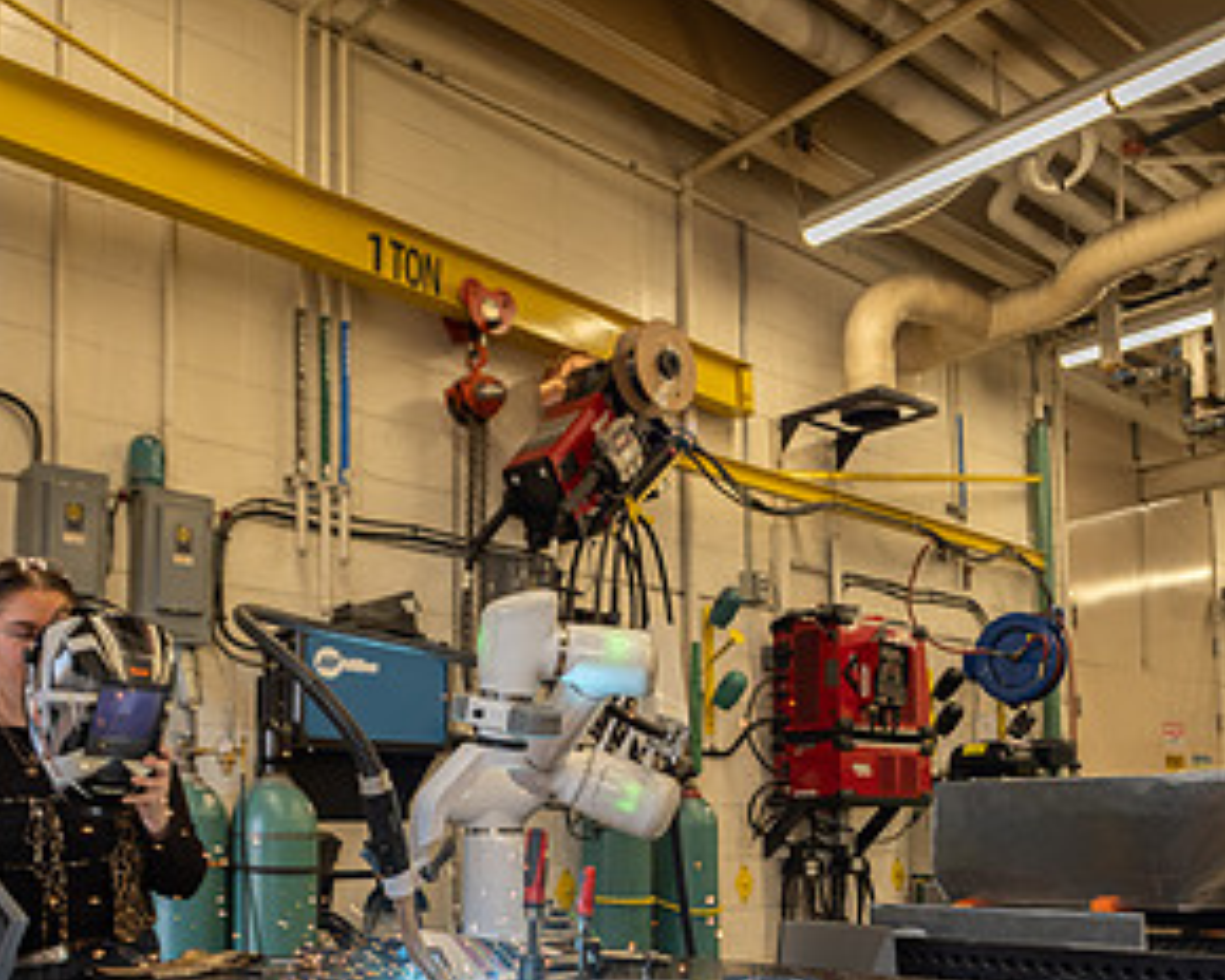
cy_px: 731
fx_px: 1269
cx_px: 596
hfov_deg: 51.5
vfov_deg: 41.0
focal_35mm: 35
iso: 640
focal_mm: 24
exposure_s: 1/400
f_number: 2.8
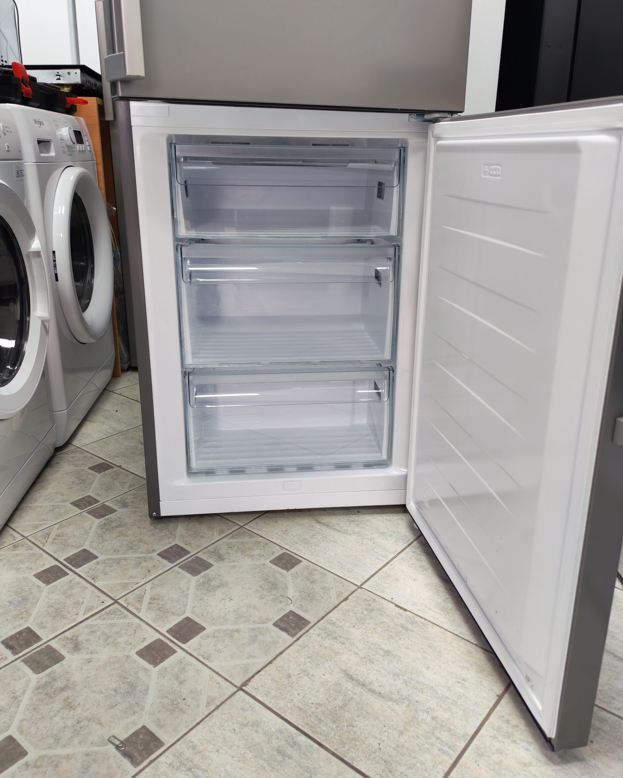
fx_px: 668
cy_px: 377
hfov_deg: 50.0
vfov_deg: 60.4
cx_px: 312
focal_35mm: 29
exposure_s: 1/100
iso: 1250
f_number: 1.9
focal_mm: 6.12
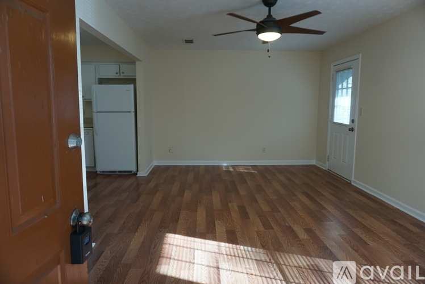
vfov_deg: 53.2
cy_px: 142
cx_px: 212
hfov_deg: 73.7
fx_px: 284
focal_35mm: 24
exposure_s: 1/160
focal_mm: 16
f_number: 4
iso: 400
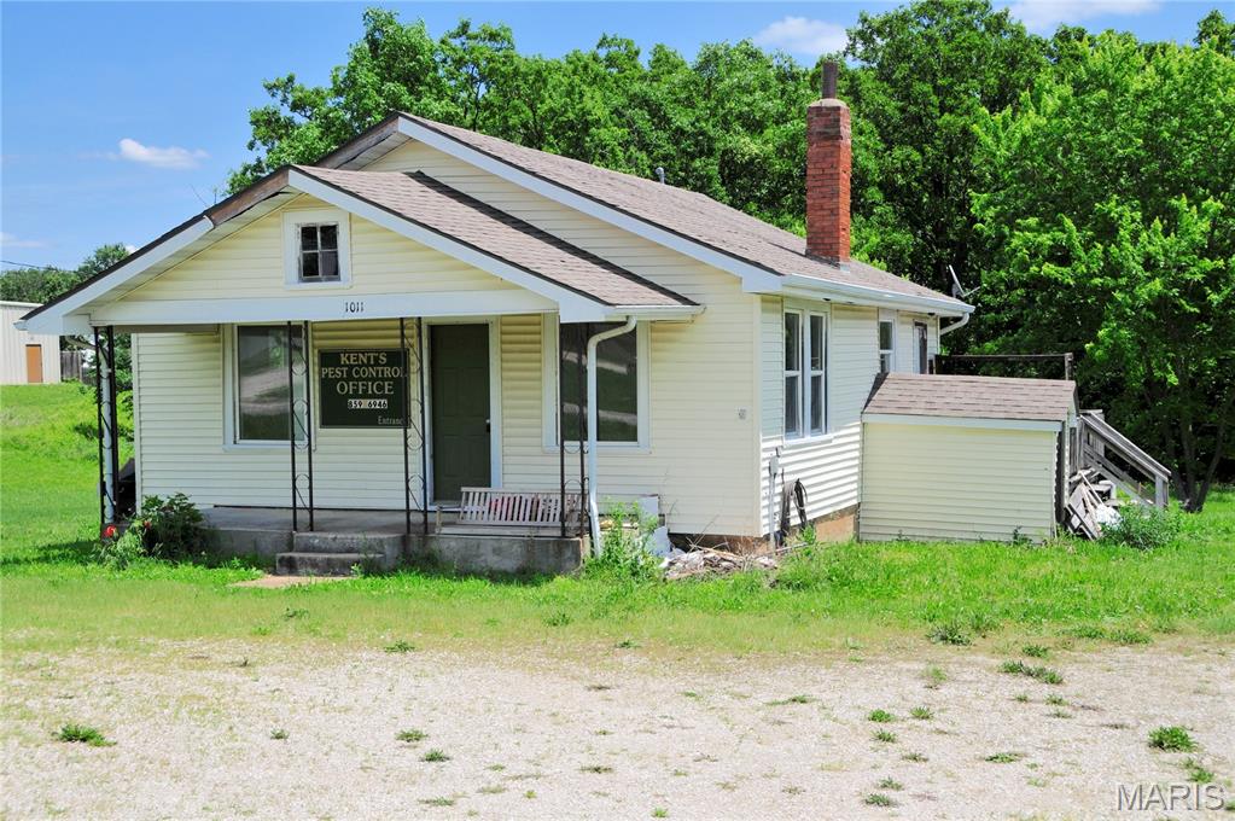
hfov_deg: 41.1
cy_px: 410
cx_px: 618
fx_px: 1645
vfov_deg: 28.0
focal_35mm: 48
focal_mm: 32
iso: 200
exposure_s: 1/500
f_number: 8
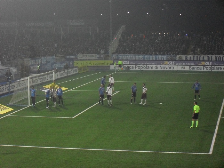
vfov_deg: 14.1
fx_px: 679
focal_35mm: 105
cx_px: 112
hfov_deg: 18.7
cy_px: 84
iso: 400
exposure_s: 1/60
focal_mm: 18.9
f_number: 5.8
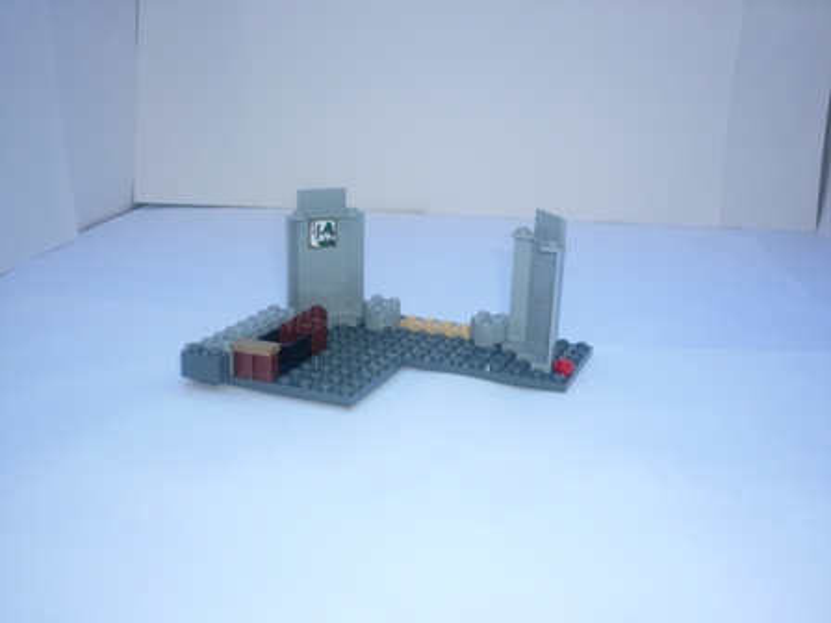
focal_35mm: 39
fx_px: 936
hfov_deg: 47.9
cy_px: 312
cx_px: 416
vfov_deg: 36.8
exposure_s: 1/160
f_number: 3
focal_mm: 6.4
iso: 100
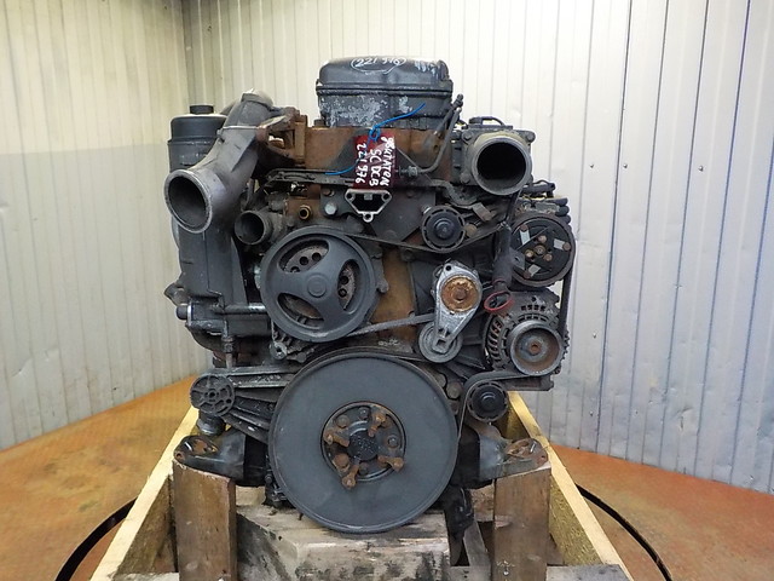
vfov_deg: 46.8
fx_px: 671
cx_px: 387
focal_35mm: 30
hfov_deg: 60.0
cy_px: 290
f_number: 3.3
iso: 800
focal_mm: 4.1
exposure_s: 1/40
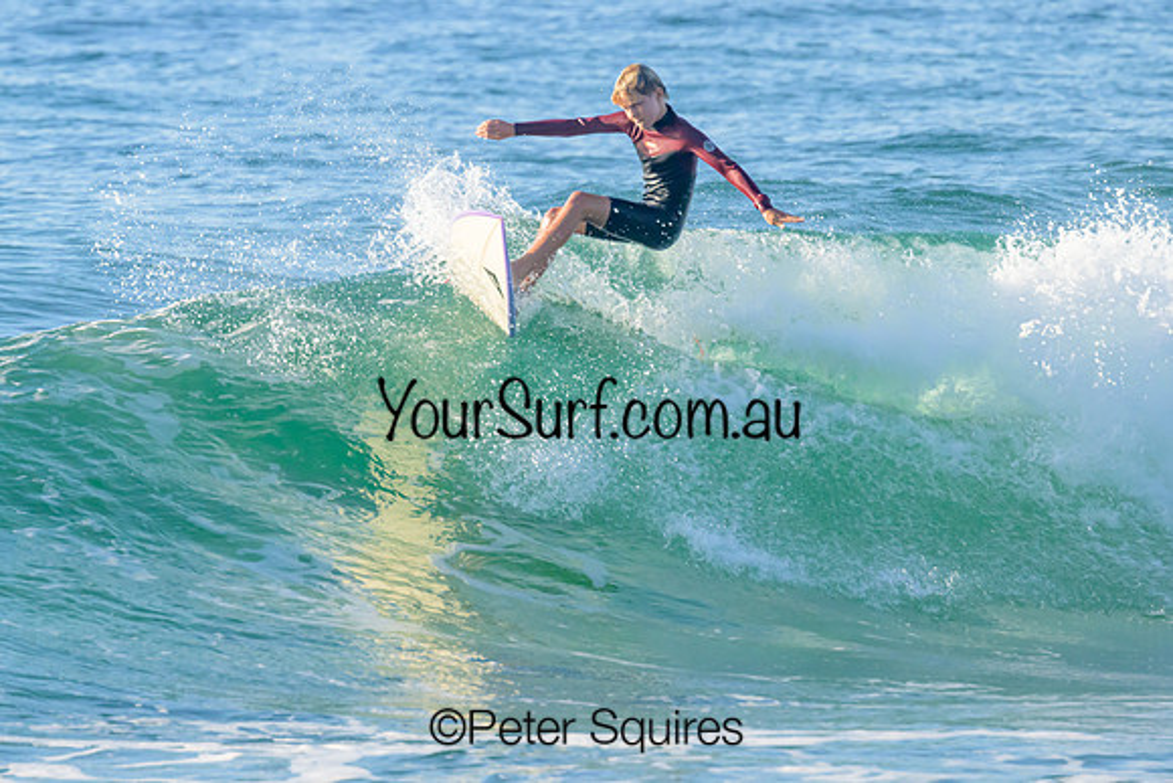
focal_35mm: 800
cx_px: 539
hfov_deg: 2.6
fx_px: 26079
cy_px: 278
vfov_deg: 1.7
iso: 1600
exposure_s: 1/2000
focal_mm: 620
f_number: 11
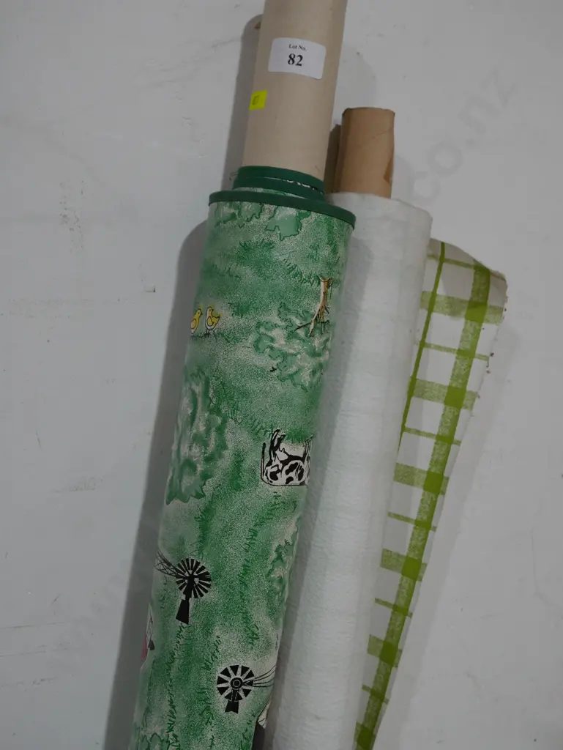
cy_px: 375
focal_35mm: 40
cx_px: 282
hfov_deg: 36.0
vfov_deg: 46.8
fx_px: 867
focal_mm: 20
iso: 800
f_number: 5
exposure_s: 1/60
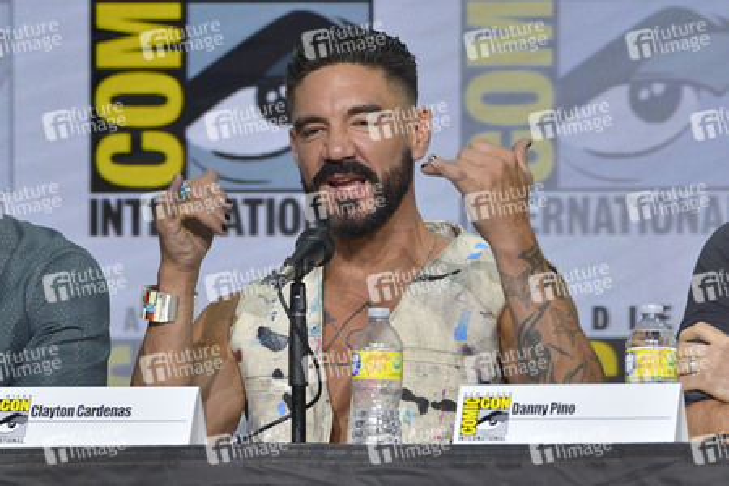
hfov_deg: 5.4
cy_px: 243
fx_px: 7694
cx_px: 364
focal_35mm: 380
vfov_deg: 3.6
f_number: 6.3
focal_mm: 380
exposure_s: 1/250
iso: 1600
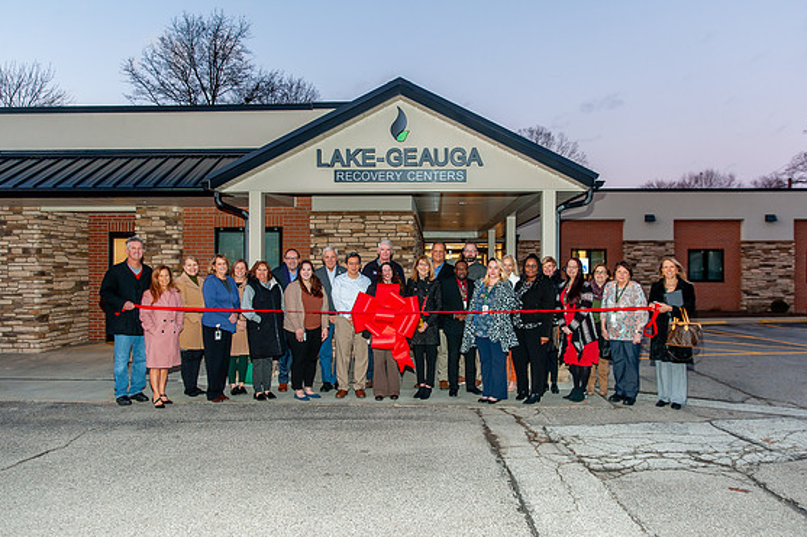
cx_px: 411
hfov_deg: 71.5
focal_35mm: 25
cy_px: 266
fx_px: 560
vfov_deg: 51.3
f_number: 2.8
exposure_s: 1/160
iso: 800
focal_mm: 24
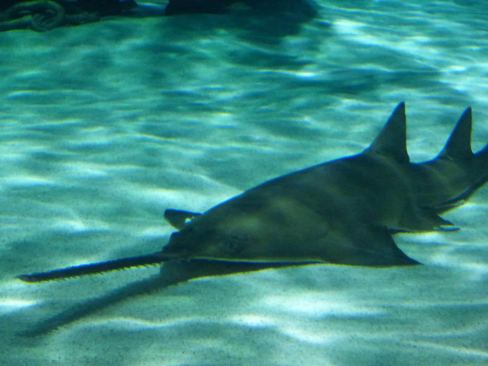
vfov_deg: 18.9
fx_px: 1100
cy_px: 183
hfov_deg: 25.0
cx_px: 244
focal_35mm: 78
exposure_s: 1/20
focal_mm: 13.11
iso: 1600
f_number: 4.4
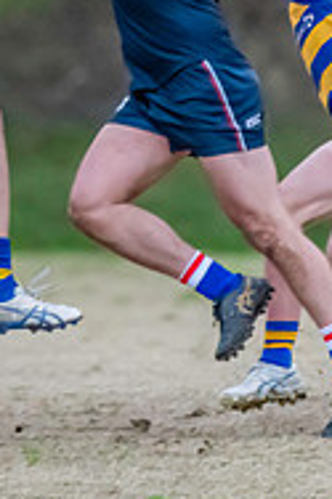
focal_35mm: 2152
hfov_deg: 0.6
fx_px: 29822
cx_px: -207
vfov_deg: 1.0
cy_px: 27
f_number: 6.3
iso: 10000
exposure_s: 1/1600
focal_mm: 600
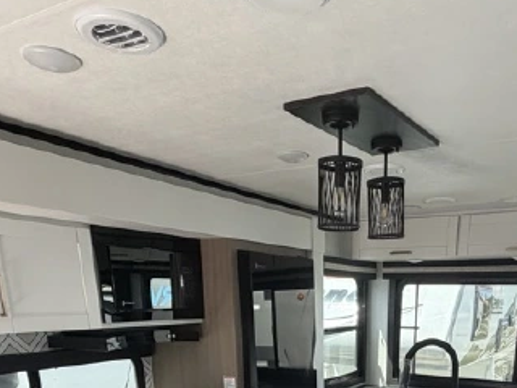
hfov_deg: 51.7
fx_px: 523
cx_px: 344
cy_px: 461
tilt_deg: -15.9
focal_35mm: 35
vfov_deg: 33.5
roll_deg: -1.6
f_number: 2.2
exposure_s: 1/121
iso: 160
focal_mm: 2.22
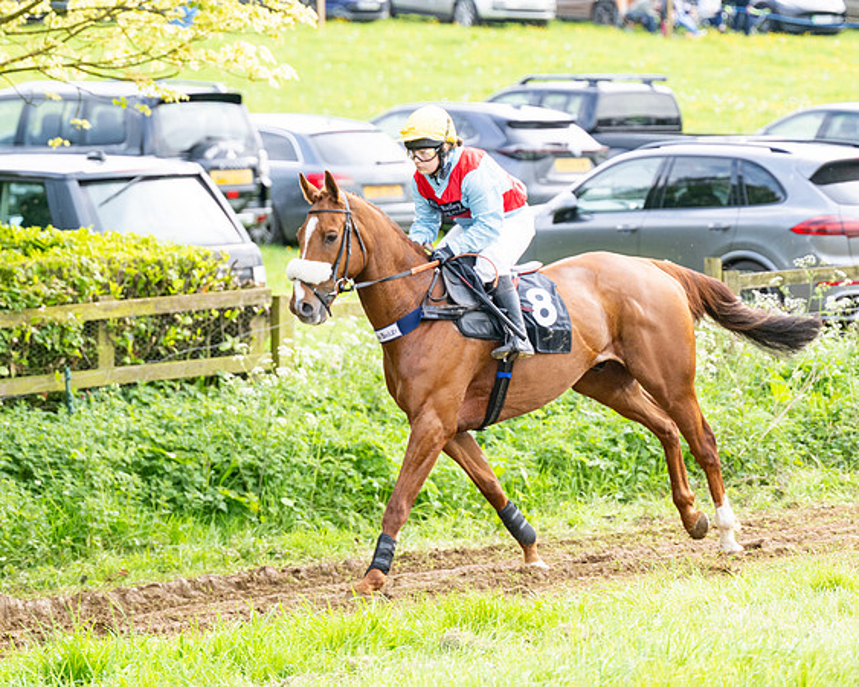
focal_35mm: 216
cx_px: 506
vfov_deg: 7.2
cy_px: 348
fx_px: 5494
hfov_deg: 8.9
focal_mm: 145
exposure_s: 1/1000
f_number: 4
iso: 400
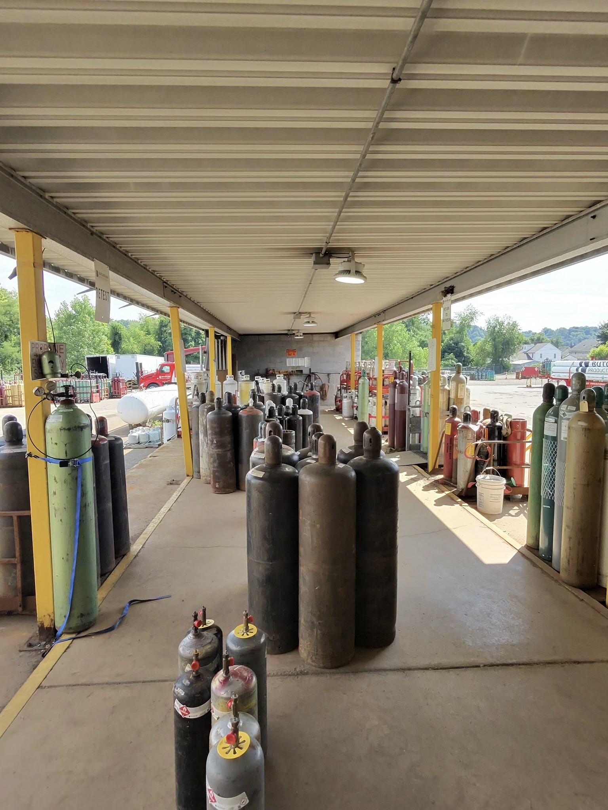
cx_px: 304
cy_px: 405
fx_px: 304
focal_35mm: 13
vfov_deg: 106.2
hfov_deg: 89.9
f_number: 2.2
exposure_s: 1/323
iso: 54
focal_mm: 2.24
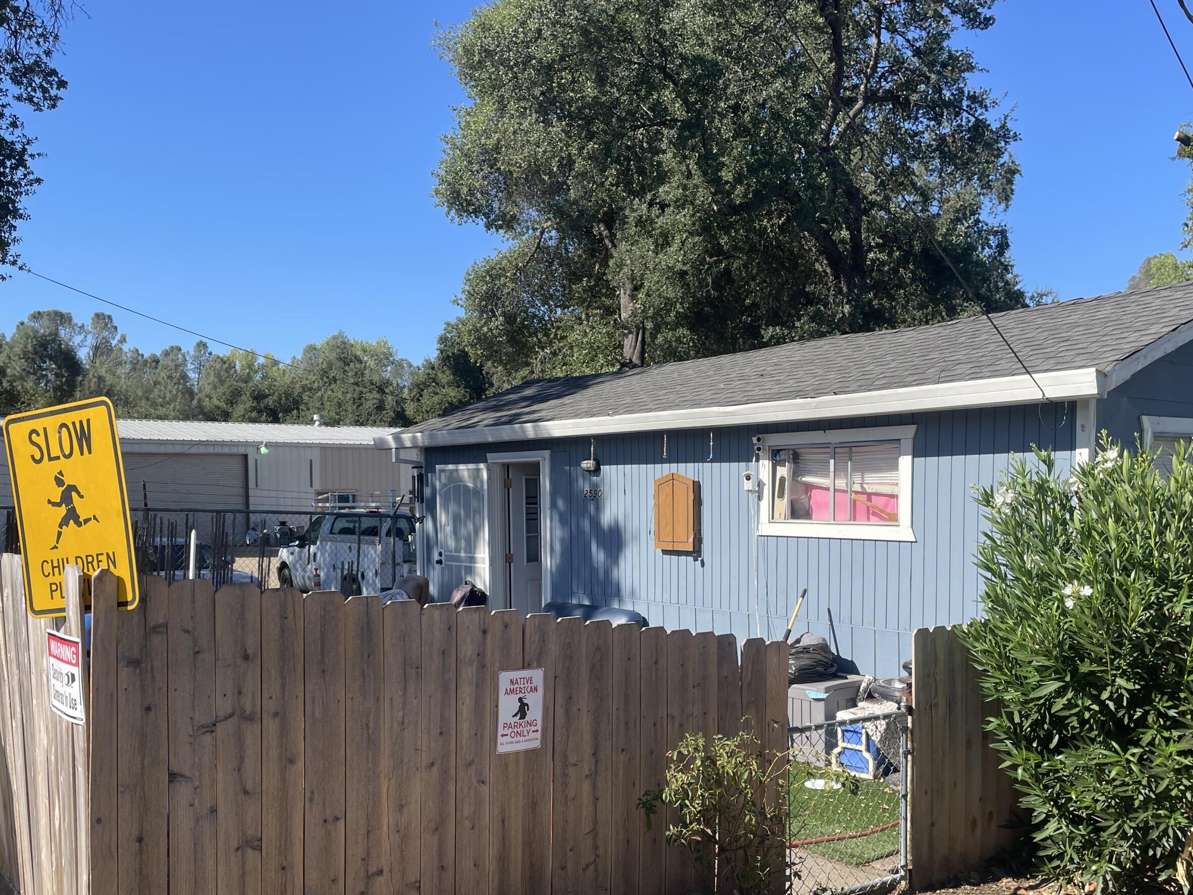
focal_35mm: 33
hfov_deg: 55.4
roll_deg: -0.1
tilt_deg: -4.0
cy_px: 553
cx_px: 587
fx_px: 1137
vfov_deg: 42.7
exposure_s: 1/2053
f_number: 1.6
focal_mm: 4.2
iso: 32
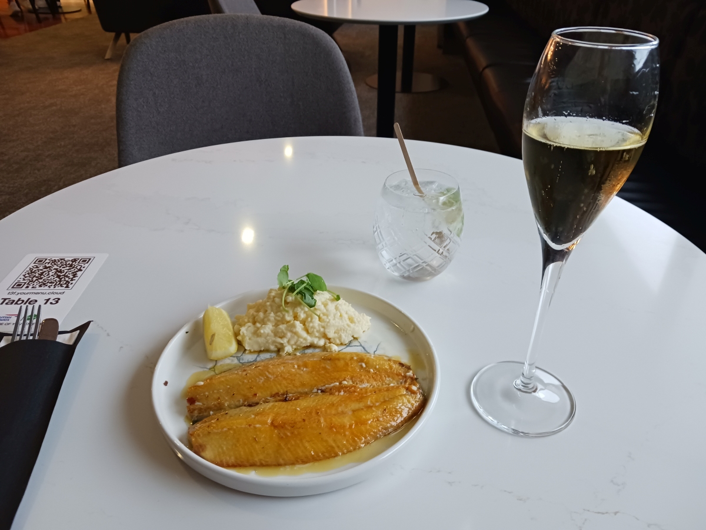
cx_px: 353
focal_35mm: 27
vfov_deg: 51.4
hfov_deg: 65.3
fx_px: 551
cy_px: 265
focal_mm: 4
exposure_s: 1/25
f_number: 1.8
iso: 320
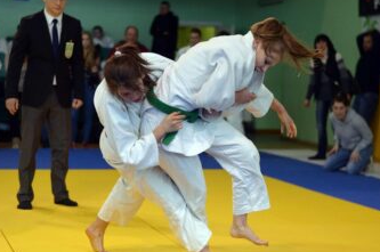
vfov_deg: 15.1
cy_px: 135
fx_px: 949
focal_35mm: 90
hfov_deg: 22.6
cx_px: 178
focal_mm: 50
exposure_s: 1/1000
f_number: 2.2
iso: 800
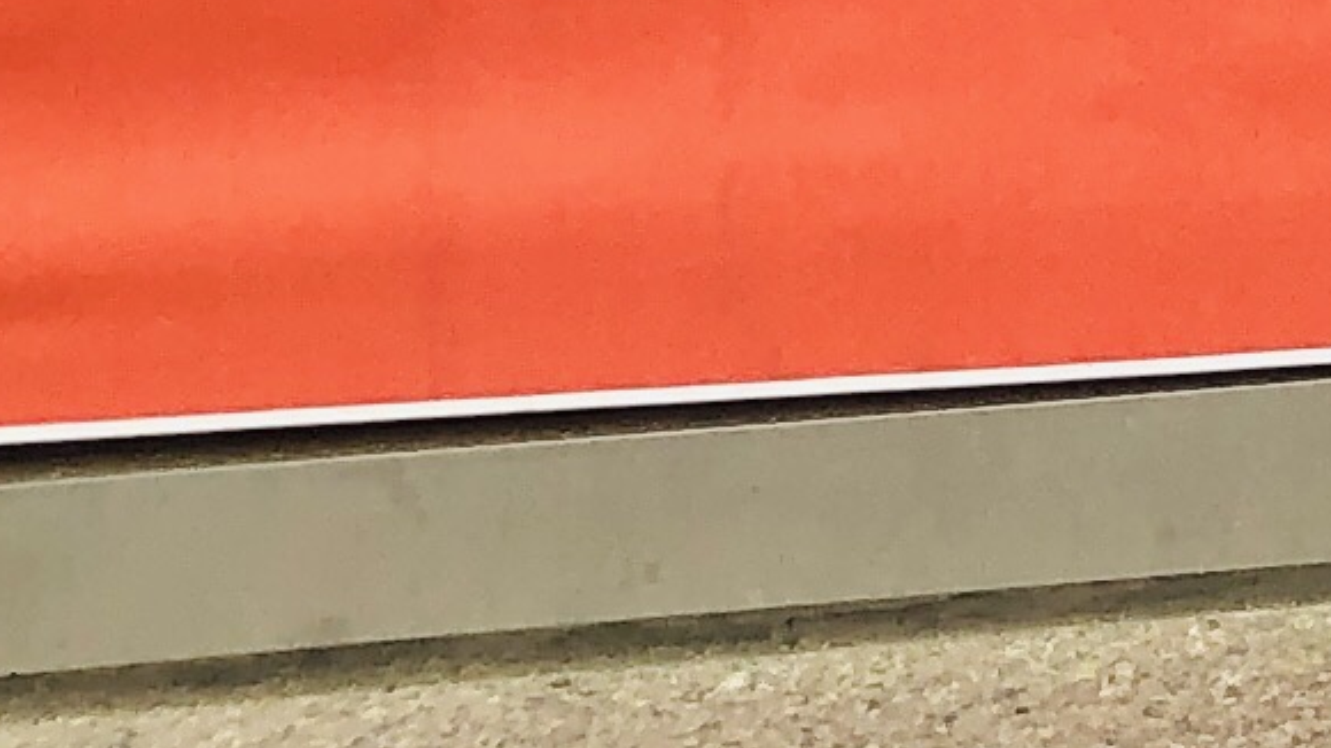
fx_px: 7481
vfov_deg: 5.5
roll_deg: -2.3
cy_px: -1303
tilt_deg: -15.8
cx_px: 3532
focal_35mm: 212
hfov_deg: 8.9
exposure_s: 1/138
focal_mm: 3.99
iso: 20
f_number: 1.8
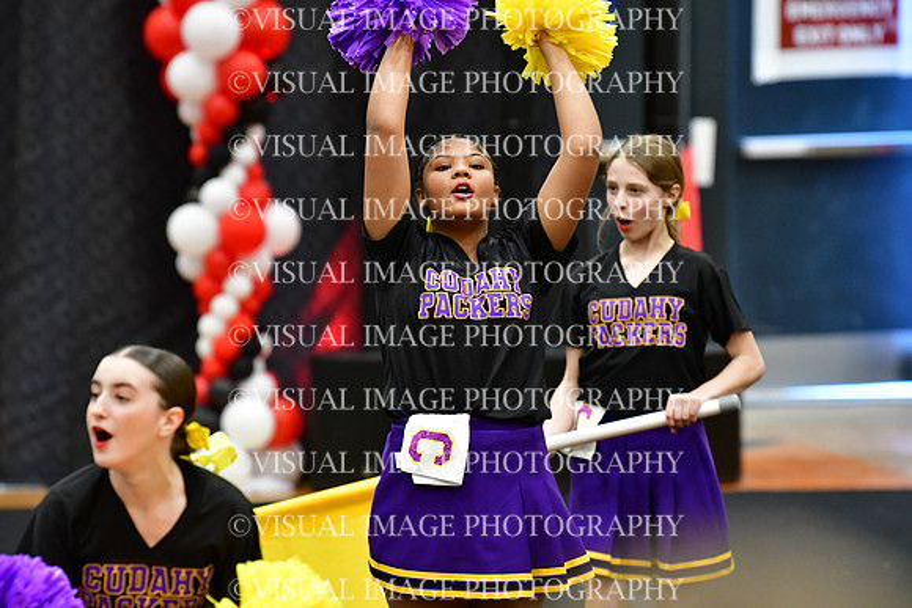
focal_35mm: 300
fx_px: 7601
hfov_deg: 6.9
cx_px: 456
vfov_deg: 4.6
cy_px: 304
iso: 5000
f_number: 3.5
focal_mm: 200
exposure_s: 1/500
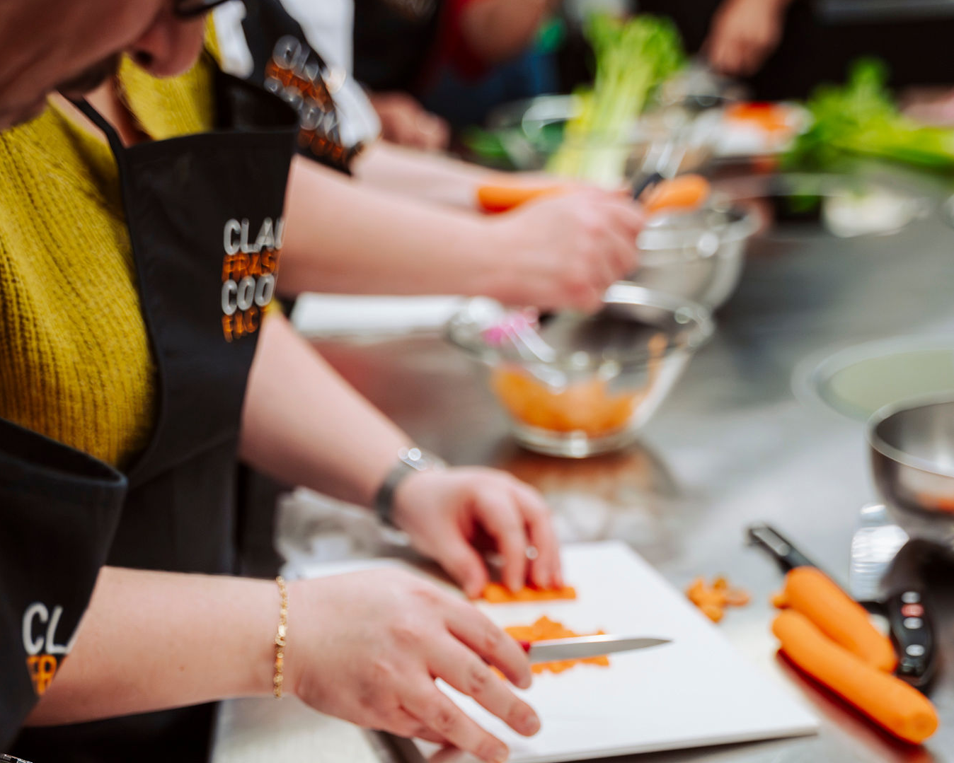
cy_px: 616
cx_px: 473
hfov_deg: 28.3
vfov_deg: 22.5
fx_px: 1892
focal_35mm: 67
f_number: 2.8
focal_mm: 47
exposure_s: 1/500
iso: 5000
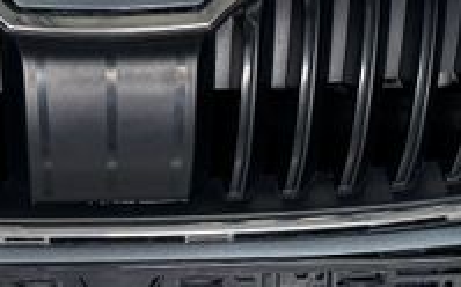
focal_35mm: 131
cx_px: 56
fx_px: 1644
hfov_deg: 15.8
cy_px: -301
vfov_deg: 9.3
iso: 200
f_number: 1.78
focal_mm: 6.76
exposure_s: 1/121
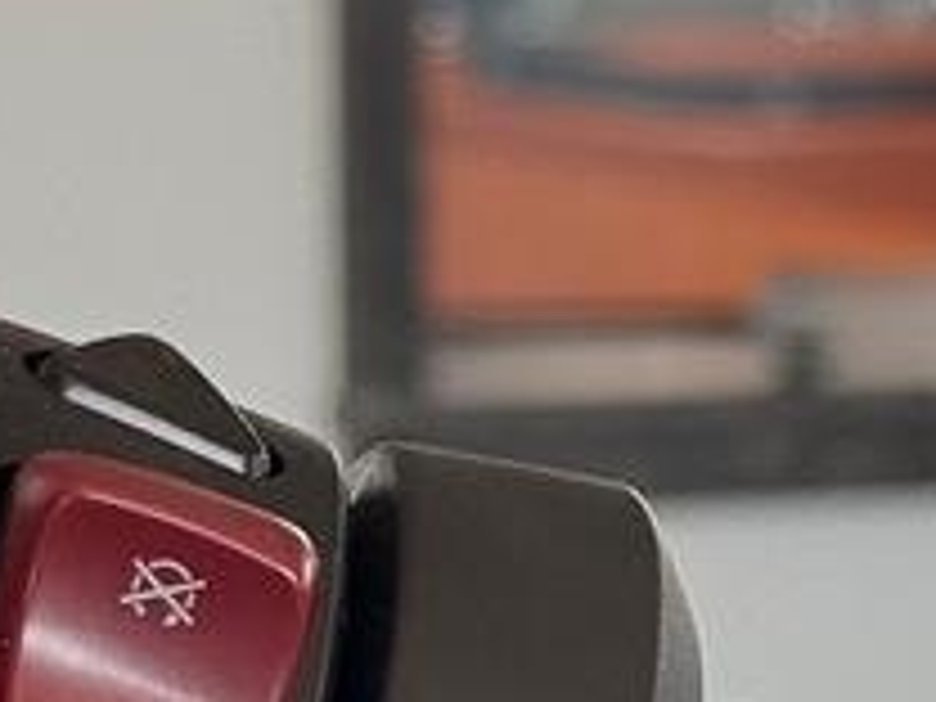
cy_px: 634
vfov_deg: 5.0
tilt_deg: -3.7
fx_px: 7977
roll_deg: +0.8
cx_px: 225
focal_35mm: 295
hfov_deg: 6.7
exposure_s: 1/192
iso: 64
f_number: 1.78
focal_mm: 6.76
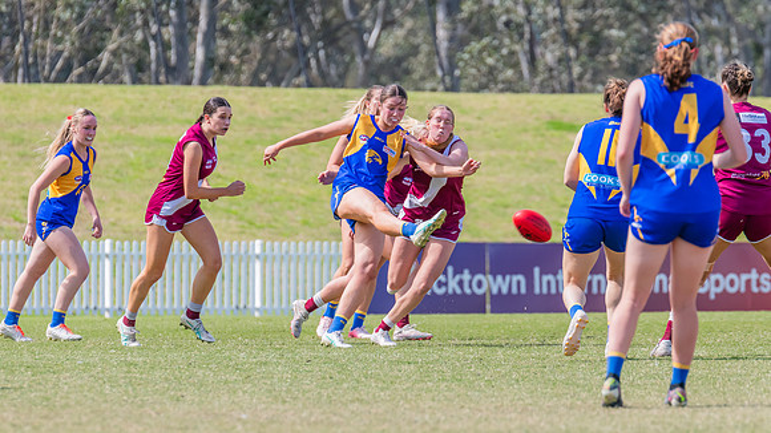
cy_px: 256
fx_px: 9547
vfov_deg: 2.6
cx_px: 369
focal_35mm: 467
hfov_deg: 4.6
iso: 800
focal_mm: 420
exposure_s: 1/1250
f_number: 9
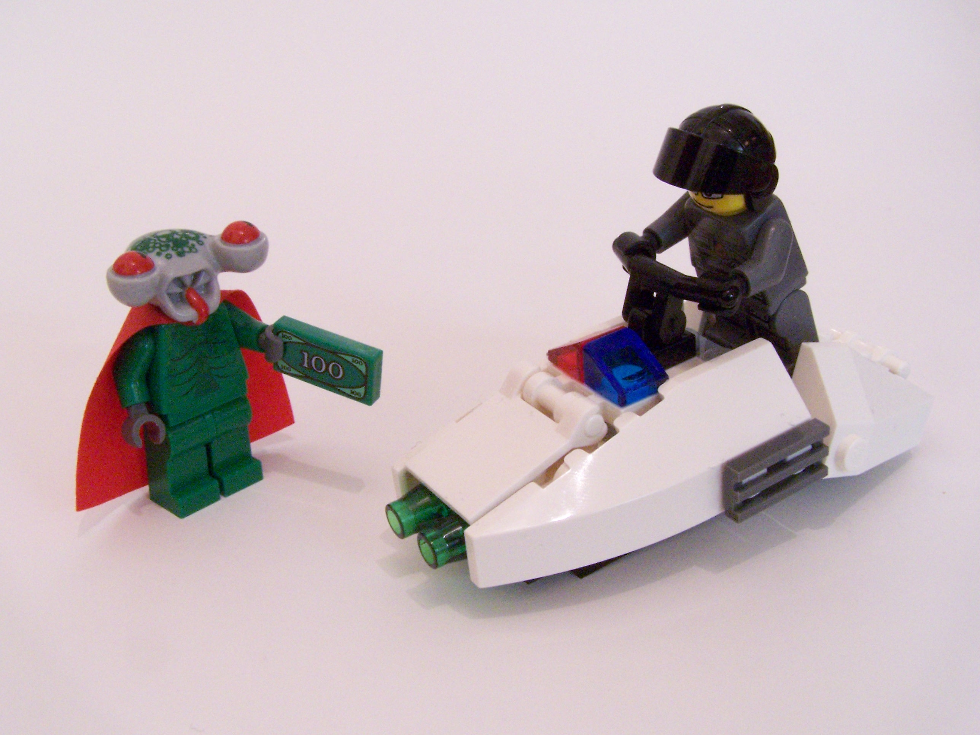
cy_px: 368
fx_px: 1217
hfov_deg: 43.9
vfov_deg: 33.6
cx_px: 490
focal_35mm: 43
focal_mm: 7.1
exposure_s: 1/4
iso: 400
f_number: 8
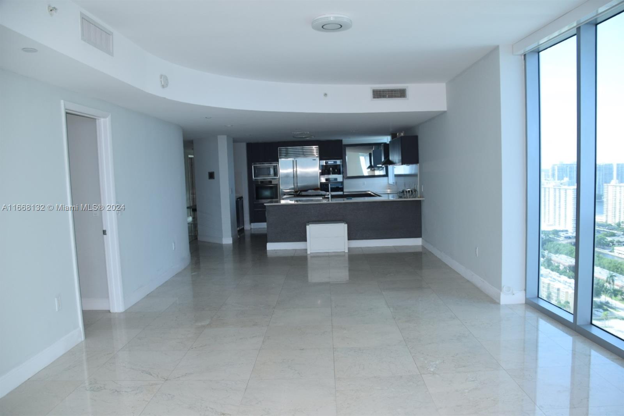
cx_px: 312
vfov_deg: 47.9
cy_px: 208
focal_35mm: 27
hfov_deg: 67.4
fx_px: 468
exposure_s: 1/125
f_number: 5.6
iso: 220
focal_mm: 18
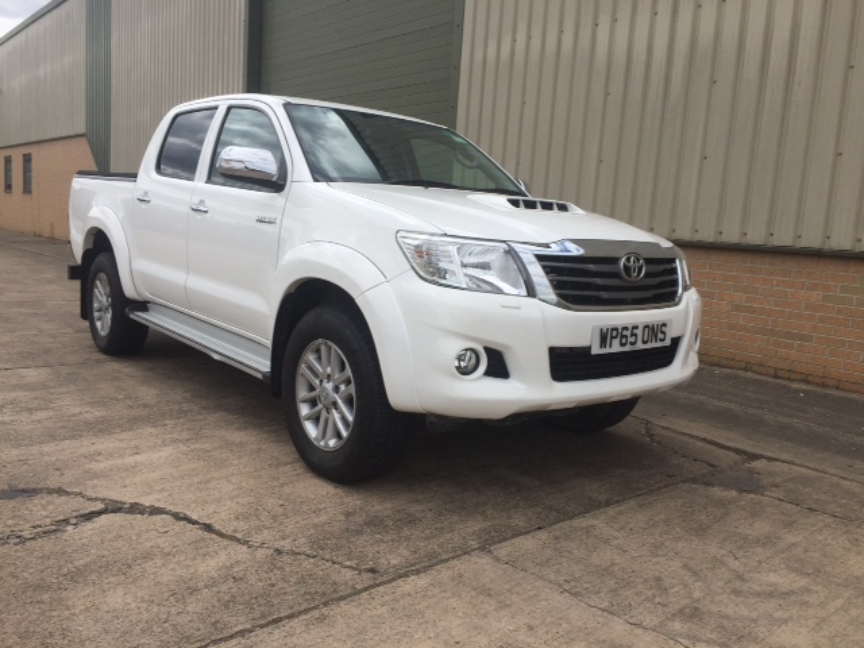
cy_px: 324
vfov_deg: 48.2
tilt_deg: -5.6
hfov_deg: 61.7
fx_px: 724
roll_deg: -3.5
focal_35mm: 29
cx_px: 432
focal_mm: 4.15
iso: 32
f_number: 2.2
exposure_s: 1/2475
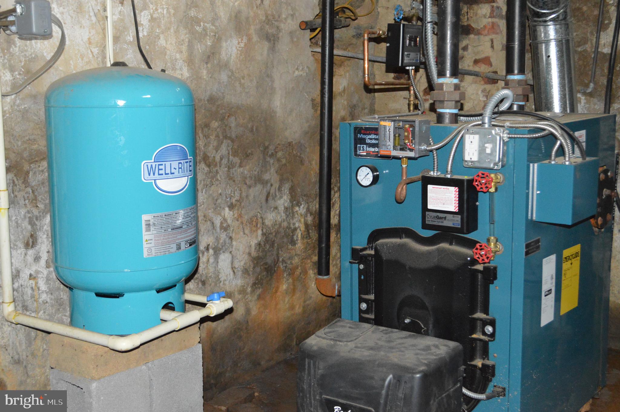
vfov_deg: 28.0
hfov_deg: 41.2
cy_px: 206
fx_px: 826
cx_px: 310
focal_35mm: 48
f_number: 4.8
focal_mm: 32
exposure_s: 1/60
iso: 3200
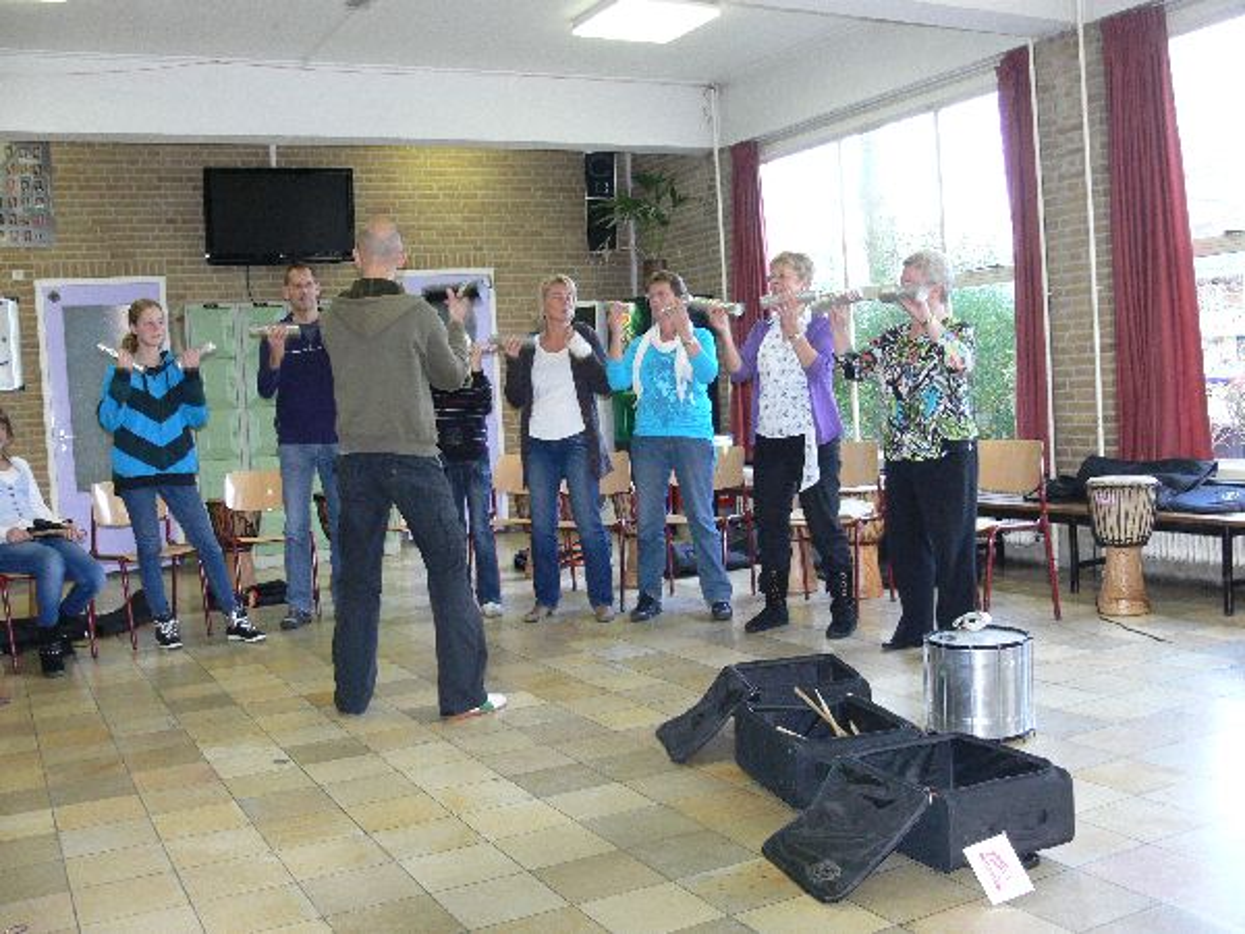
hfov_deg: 52.6
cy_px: 467
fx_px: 1259
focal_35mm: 35
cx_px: 622
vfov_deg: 40.7
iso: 250
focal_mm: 7.4
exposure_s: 1/30
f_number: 2.8
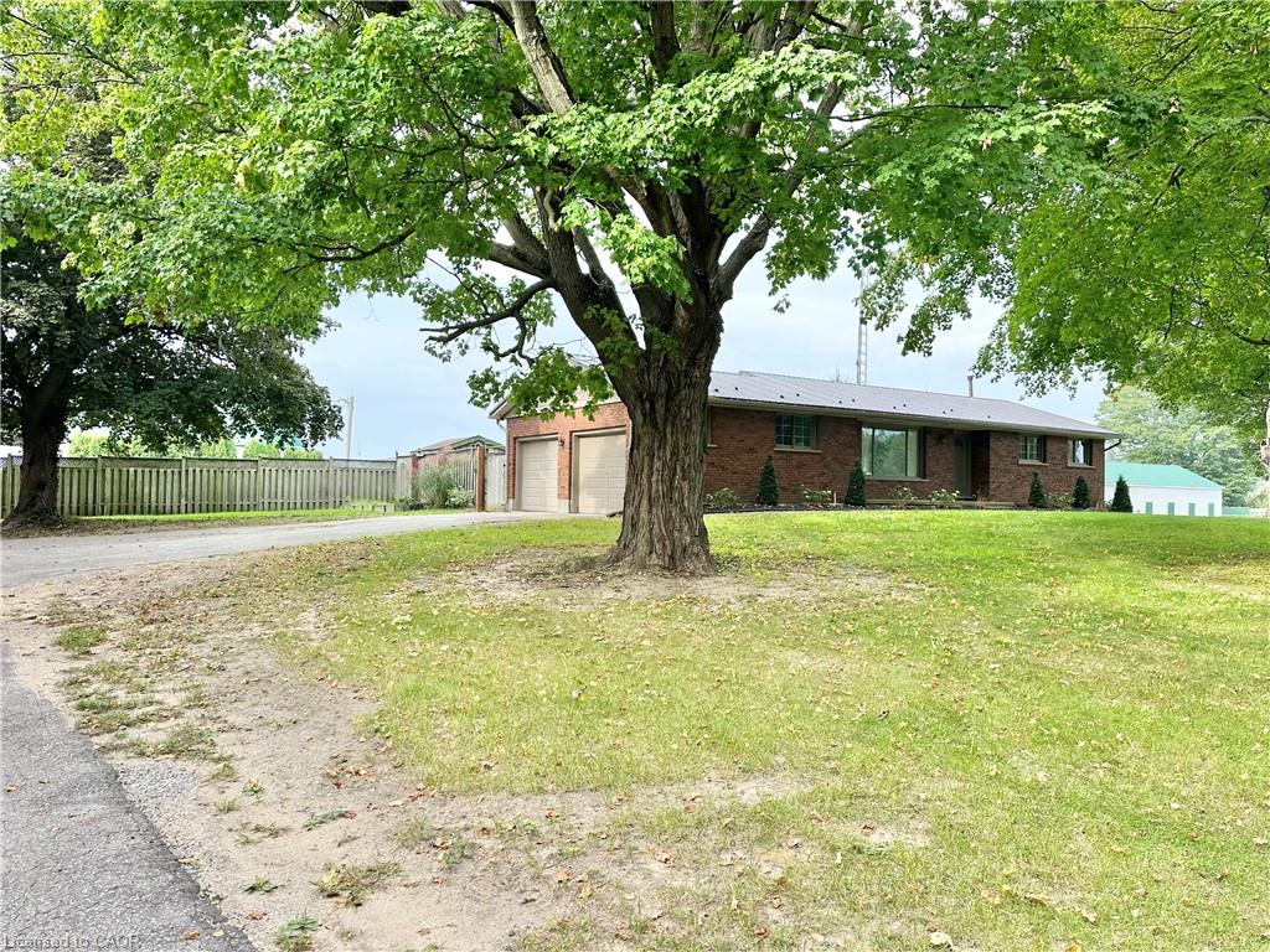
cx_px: 635
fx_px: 881
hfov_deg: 71.6
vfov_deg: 56.8
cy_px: 476
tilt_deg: +0.4
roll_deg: +0.1
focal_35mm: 24
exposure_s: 1/355
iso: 80
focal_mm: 6.86
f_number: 1.78
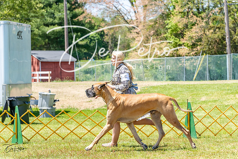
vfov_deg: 10.1
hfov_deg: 15.1
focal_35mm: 136
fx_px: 899
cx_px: 119
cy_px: 80
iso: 800
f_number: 6.3
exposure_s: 1/2500
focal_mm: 136
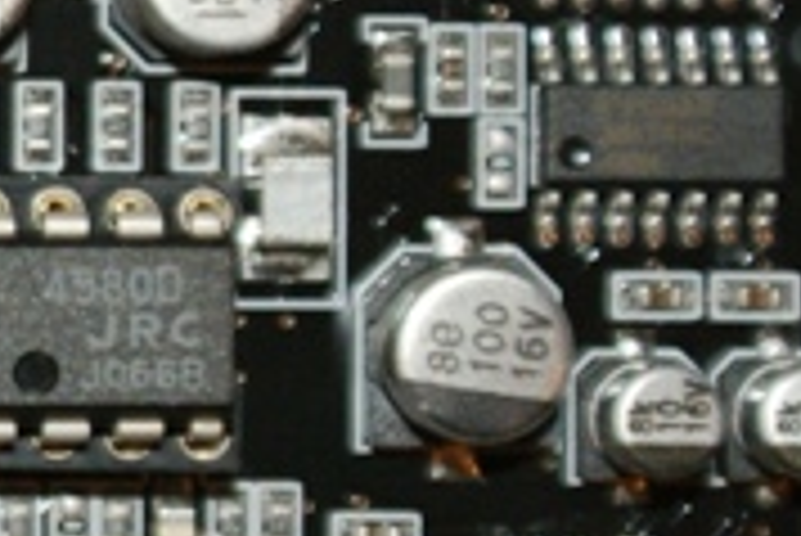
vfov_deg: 4.1
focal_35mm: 337
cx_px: -792
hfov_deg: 6.0
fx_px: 7504
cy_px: 261
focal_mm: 50
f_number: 6.3
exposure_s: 1/80
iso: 400
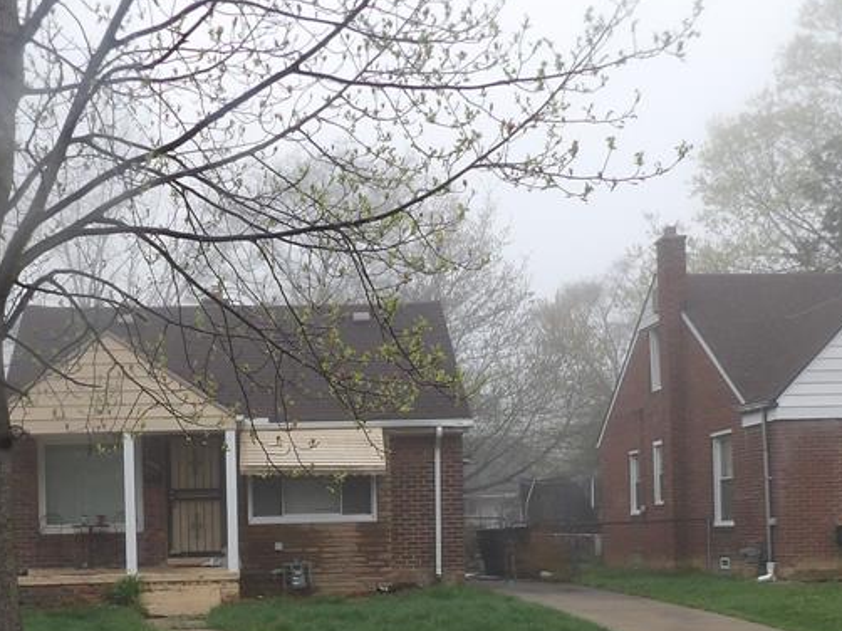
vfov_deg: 28.5
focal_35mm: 49
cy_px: 569
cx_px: 329
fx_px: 1191
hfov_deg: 38.7
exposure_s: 1/87
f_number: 3.2
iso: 100
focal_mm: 4.3
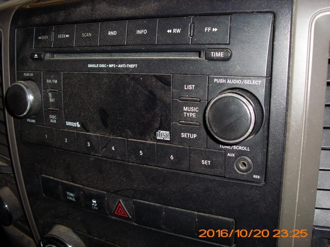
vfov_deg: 39.7
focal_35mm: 36
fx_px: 343
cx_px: 165
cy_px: 124
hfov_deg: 51.4
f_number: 3.1
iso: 100
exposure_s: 1/60
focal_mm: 6.3
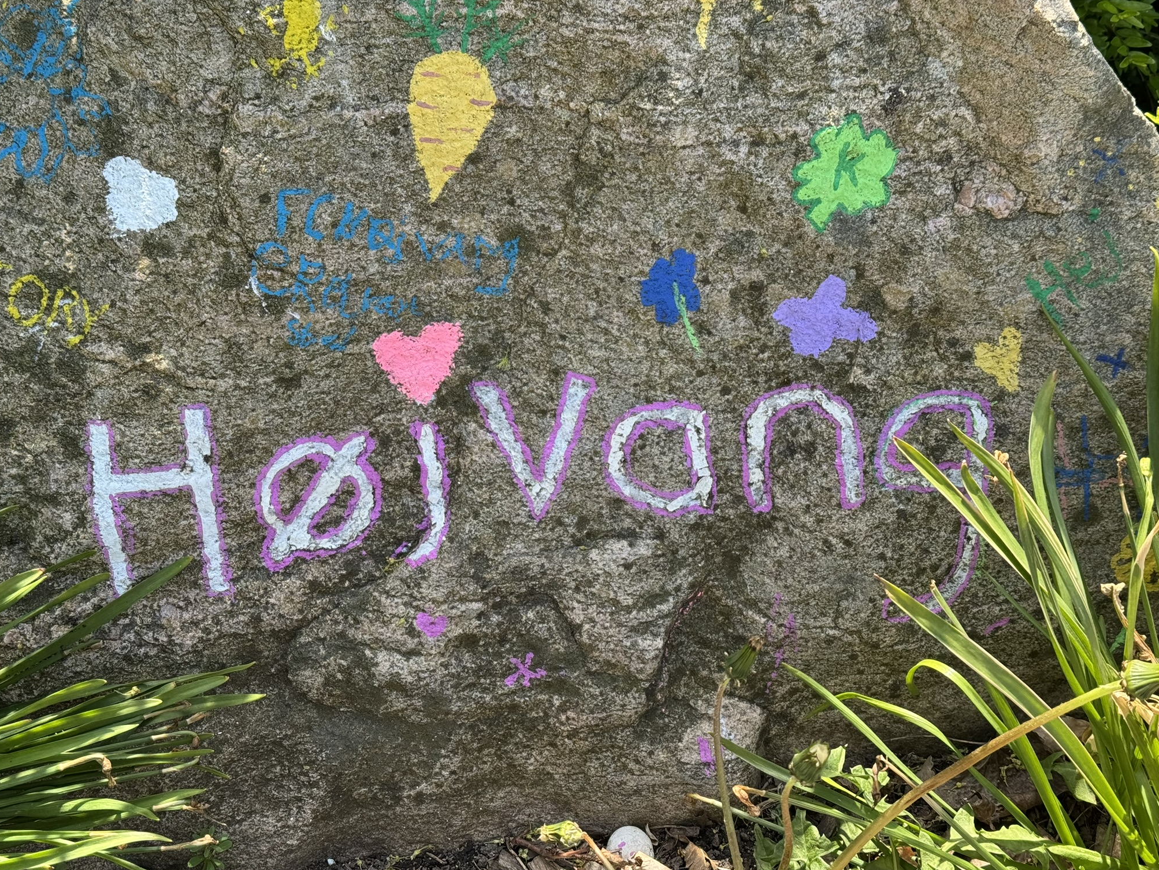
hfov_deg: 38.9
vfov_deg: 29.7
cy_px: 439
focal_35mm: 49
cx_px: 575
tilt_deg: -59.2
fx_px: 1641
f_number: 1.78
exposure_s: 1/756
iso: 64
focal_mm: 6.76
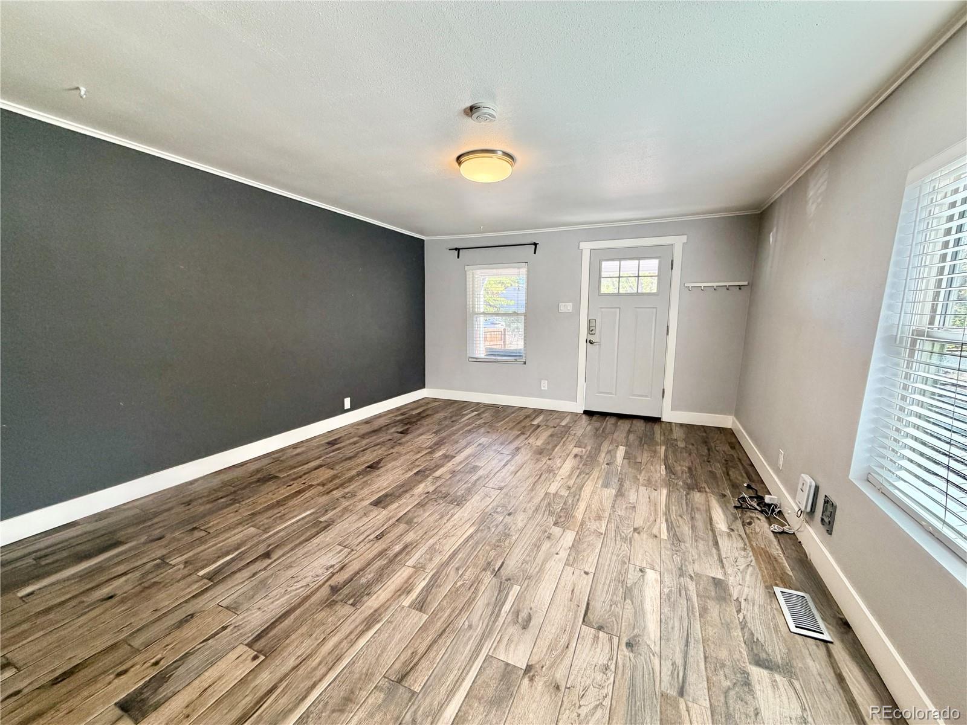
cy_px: 362
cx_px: 484
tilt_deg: -7.2
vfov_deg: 85.7
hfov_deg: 102.1
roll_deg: +0.3
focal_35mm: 14
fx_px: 391
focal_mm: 2.22
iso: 200
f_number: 2.2
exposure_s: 1/120
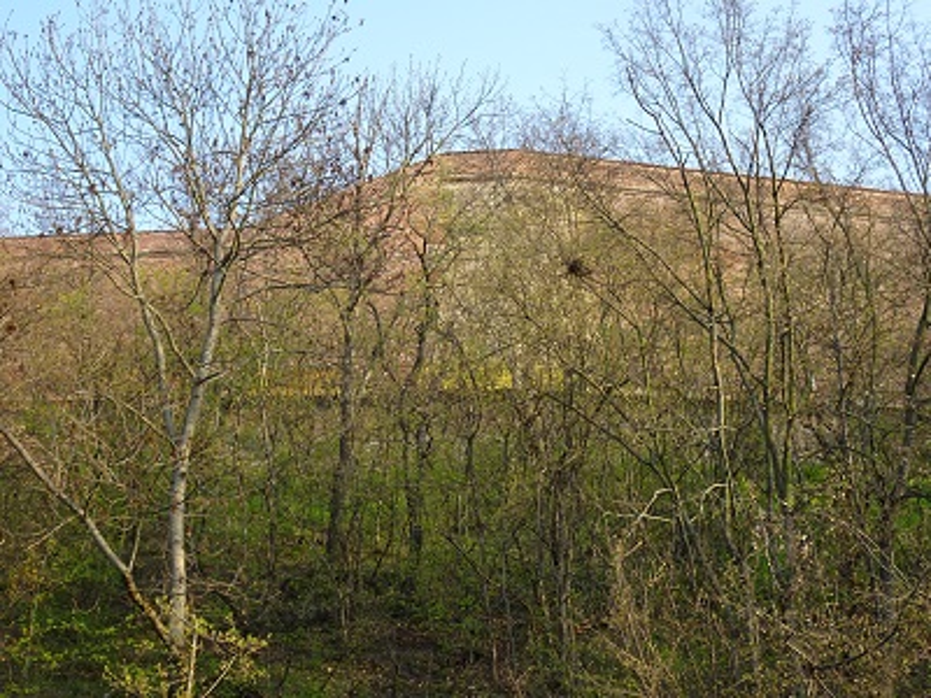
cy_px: 349
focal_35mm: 48
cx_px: 466
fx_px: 1291
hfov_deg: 39.7
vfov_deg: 30.3
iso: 80
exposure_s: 1/125
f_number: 4.5
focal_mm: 8.18
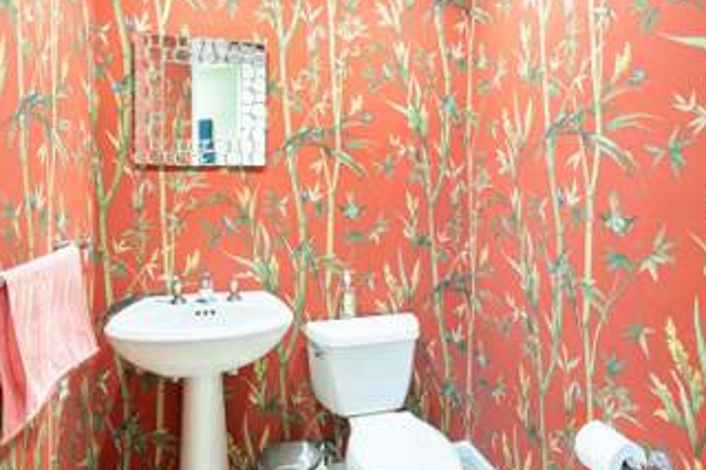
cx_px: 333
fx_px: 412
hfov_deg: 81.2
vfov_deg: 59.4
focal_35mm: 21
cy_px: 217
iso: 200
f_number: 11
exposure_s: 1/2.5
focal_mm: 14
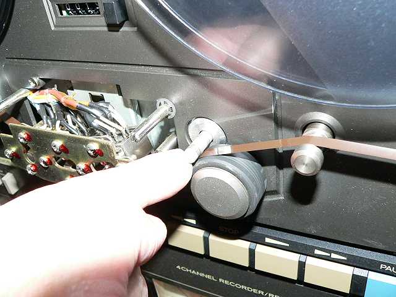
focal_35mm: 36
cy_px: 148
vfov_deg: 39.7
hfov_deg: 51.4
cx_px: 198
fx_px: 412
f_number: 4
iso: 400
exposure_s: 1/60
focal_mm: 6
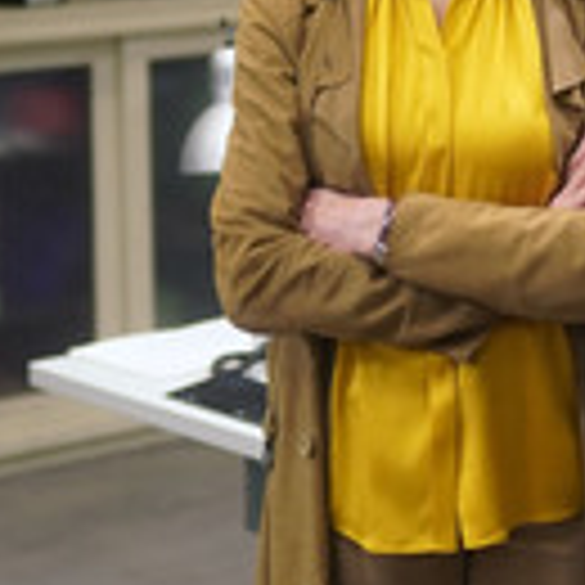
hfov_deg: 12.9
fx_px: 2543
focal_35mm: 133
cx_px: 641
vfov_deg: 13.1
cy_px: 234
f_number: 1.4
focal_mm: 30
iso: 400
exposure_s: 1/250
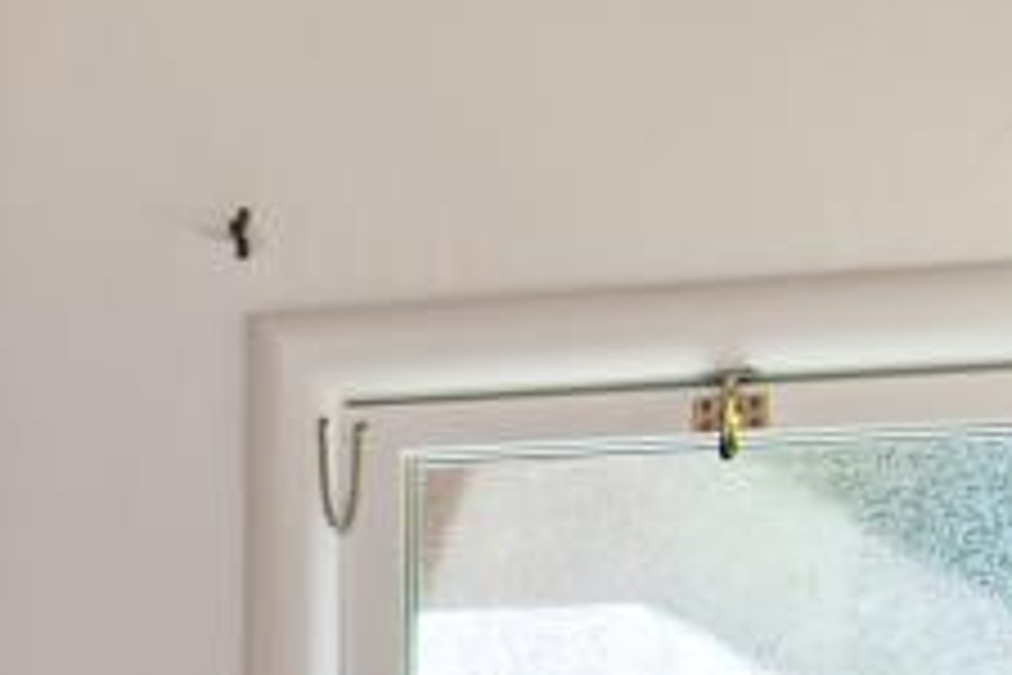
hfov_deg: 14.0
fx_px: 3935
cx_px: -373
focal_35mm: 140
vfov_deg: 9.5
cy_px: 1048
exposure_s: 1/10
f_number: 2.8
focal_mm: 14
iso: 100
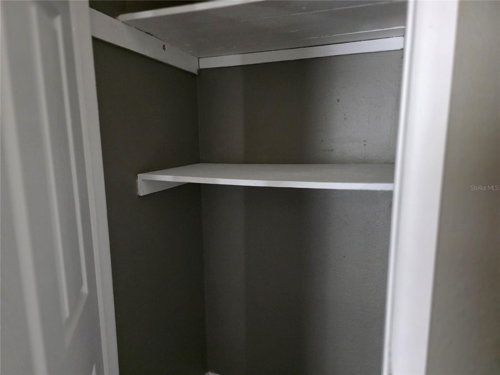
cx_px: 250
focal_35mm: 23
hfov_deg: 73.9
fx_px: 332
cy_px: 188
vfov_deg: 58.9
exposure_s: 1/60
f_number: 1.7
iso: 1600
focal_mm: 6.3
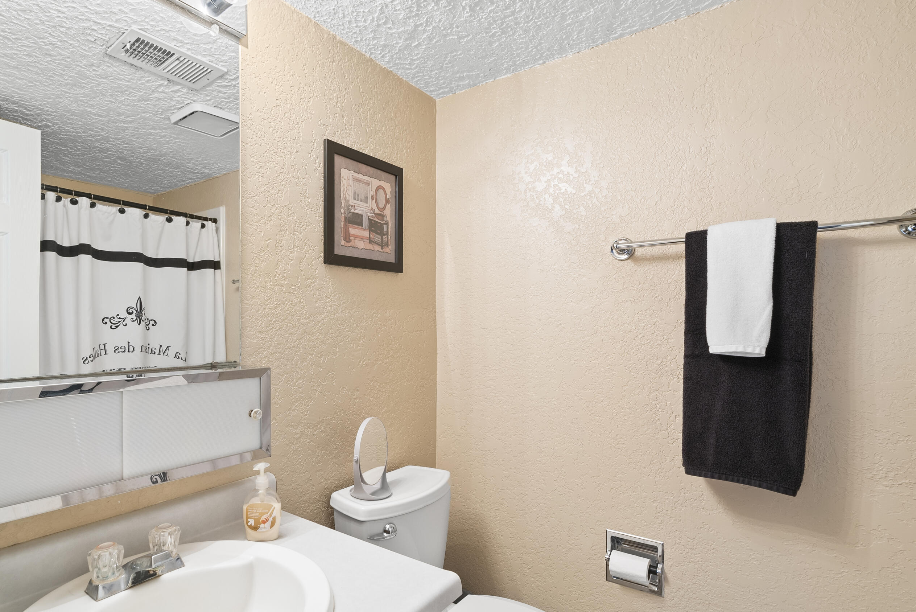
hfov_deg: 86.5
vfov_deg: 64.6
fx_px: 484
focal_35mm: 19
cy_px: 319
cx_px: 401
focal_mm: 16
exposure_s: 1/2
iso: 250
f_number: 9
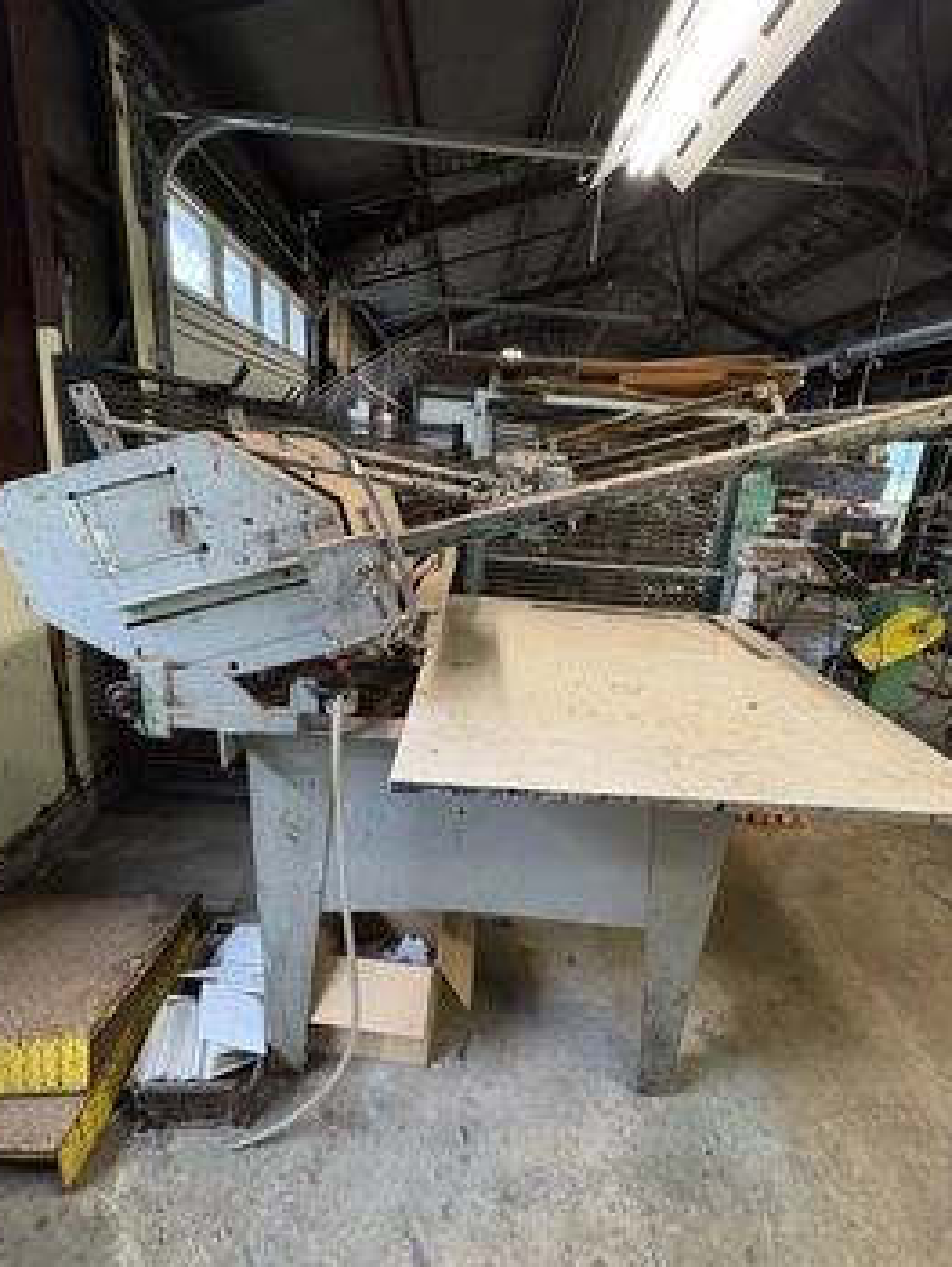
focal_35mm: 16
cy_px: 634
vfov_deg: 94.5
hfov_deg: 78.2
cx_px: 489
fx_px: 586
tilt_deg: -16.6
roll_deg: -4.9
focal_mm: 2.22
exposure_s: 1/60
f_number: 2.2
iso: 200
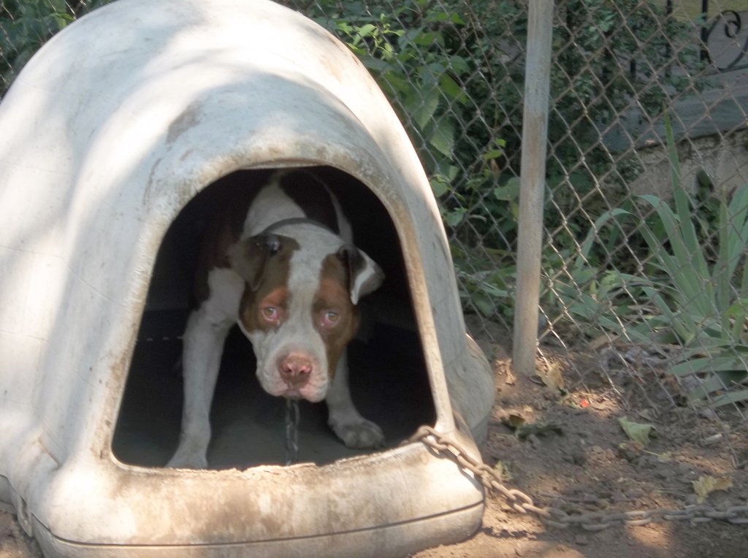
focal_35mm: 86
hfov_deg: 22.8
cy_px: 279
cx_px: 374
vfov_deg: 17.1
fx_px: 1855
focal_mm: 15.4
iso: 80
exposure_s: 1/125
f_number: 4.3
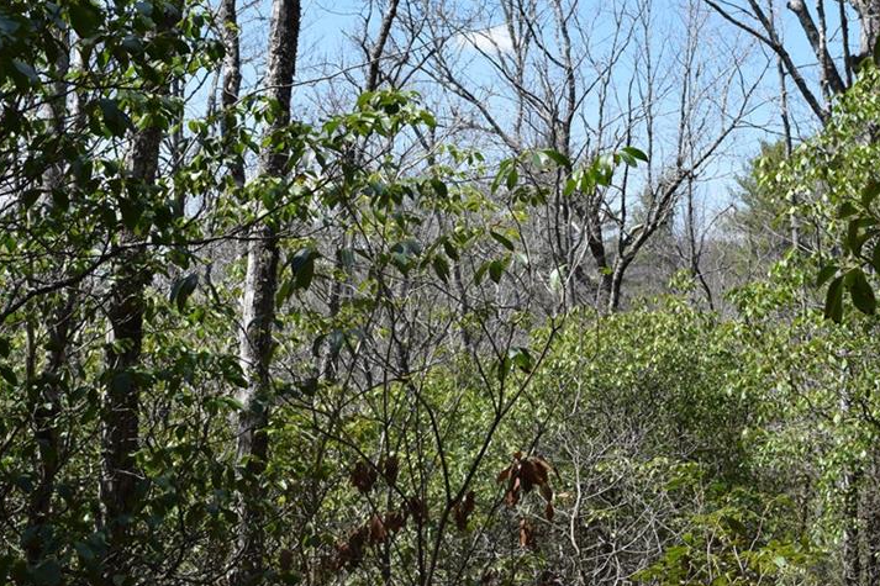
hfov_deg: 35.4
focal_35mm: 56
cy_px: 221
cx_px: 559
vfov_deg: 24.1
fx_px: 1368
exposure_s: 1/320
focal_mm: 26
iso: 200
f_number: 8
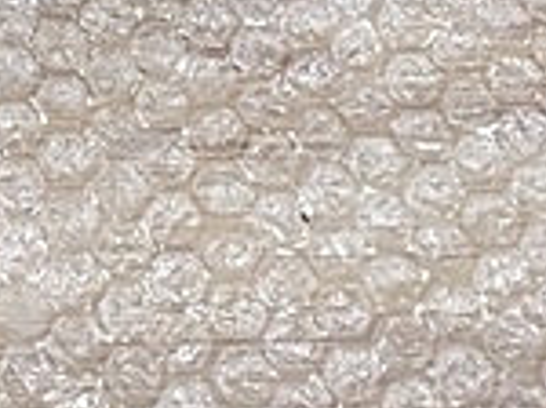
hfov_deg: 15.1
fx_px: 1953
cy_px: -310
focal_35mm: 124
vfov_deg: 11.2
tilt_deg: -55.5
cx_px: -182
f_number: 2.2
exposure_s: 1/30
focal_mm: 4.15
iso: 64
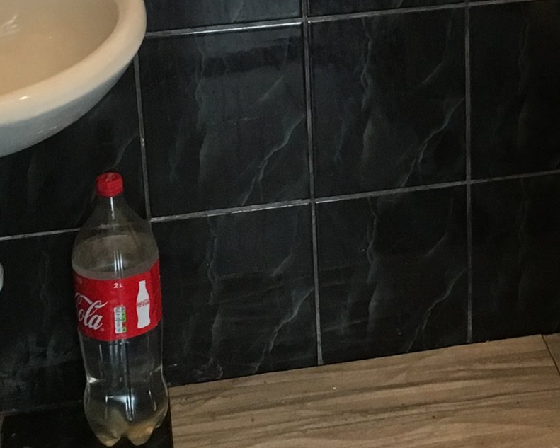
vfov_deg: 14.6
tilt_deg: -20.3
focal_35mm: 103
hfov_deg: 18.1
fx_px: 1707
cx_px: 568
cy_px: -47
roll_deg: -1.5
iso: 160
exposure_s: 1/33
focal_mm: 4.15
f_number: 2.2
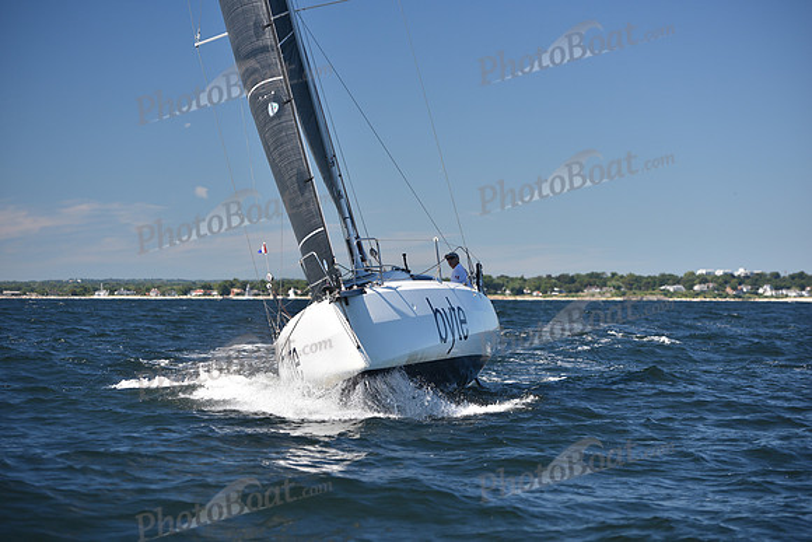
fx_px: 2369
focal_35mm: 105
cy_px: 271
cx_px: 406
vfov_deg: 13.0
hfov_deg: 19.5
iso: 200
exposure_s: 1/800
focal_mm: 105
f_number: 4
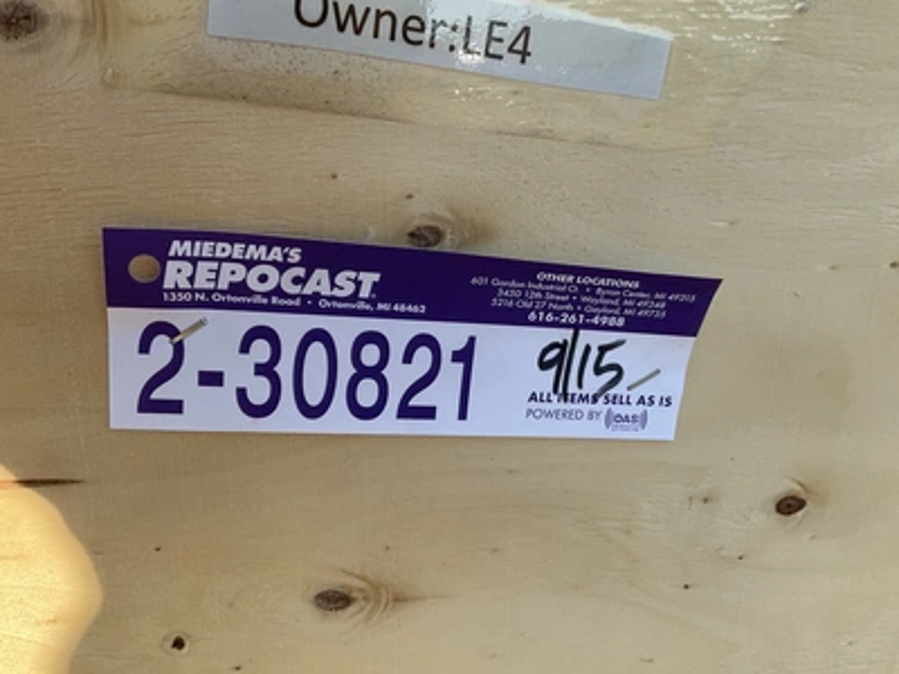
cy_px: 337
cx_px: 450
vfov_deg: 48.2
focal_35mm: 29
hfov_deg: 61.7
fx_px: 753
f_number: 1.8
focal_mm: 3
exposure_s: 1/435
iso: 25
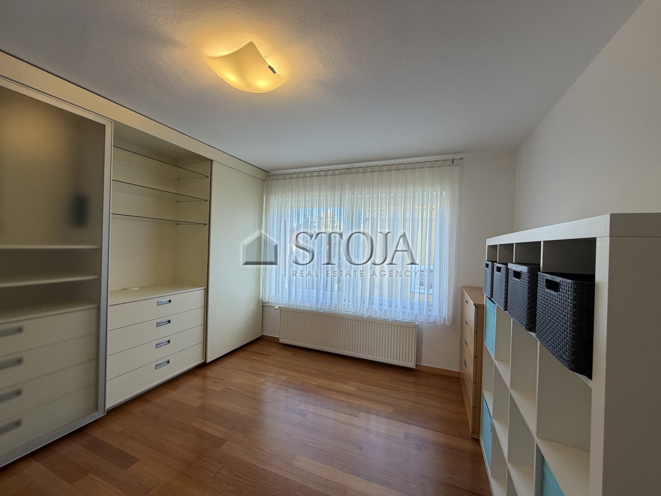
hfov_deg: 102.1
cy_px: 248
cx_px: 330
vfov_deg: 85.7
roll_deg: -0.1
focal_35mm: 14
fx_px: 267
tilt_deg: -0.3
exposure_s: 1/100
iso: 100
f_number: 2.2
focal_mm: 2.22
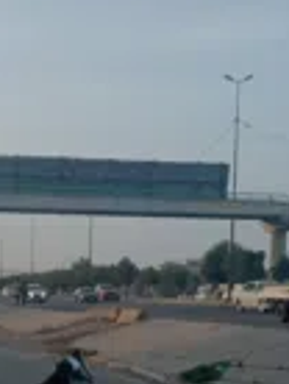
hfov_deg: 18.8
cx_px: 58
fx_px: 866
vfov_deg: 22.6
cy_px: 484
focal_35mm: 78
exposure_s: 1/443
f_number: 1.9
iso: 103
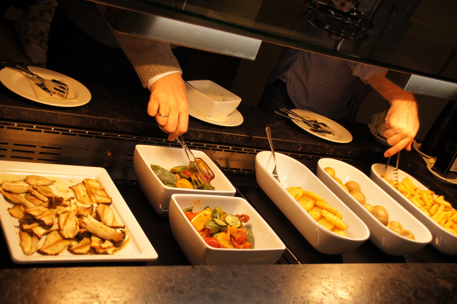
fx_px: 571
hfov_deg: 43.7
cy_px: 152
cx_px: 228
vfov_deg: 29.8
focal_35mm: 45
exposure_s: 1/160
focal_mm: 30
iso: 400
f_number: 4.5
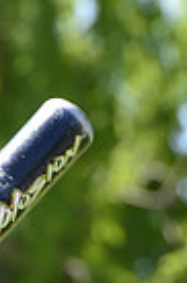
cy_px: 482
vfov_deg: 2.6
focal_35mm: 780
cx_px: -190
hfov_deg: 1.7
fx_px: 6123
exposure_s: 1/125
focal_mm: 185
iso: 200
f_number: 10
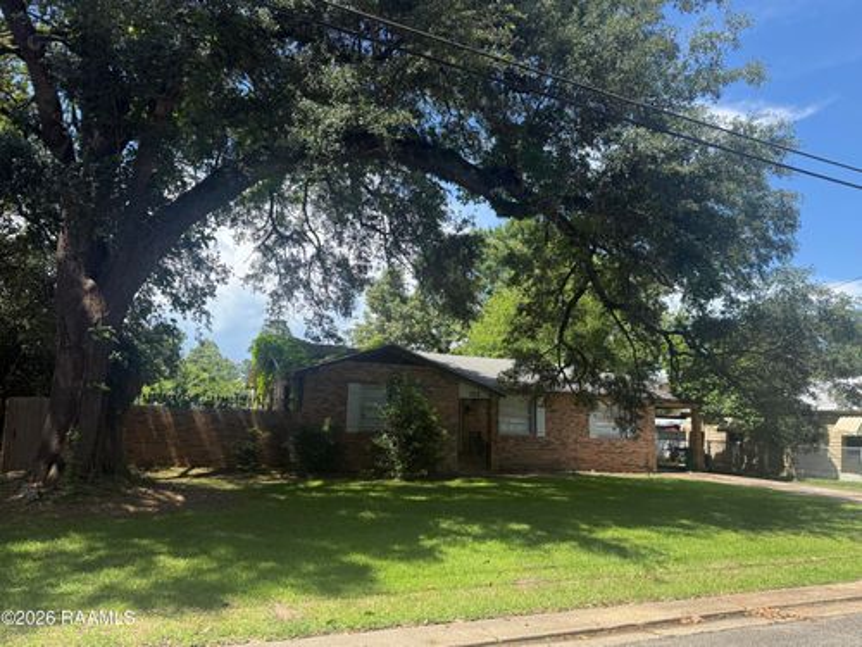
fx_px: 598
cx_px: 431
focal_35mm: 24
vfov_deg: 56.8
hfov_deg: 71.6
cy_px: 324
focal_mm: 6.76
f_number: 1.78
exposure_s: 1/2232
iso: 100
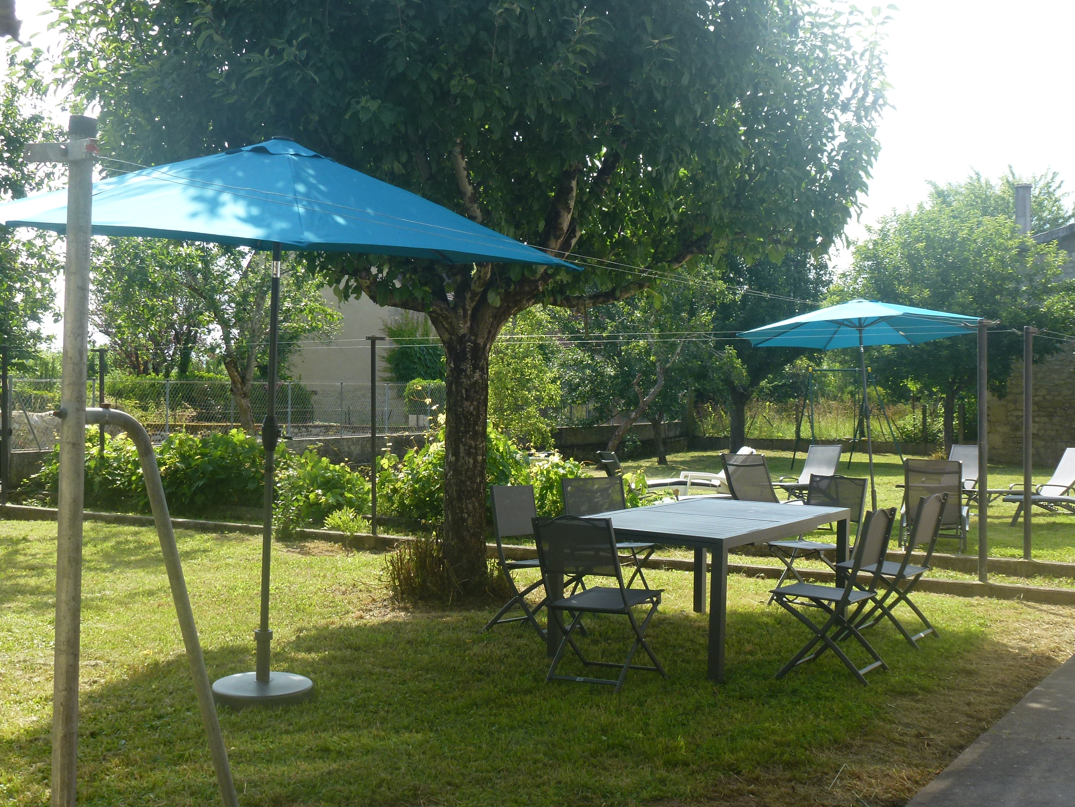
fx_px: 1242
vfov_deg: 36.0
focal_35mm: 40
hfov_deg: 46.8
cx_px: 536
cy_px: 397
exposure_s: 1/250
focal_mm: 6.4
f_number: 4
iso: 100
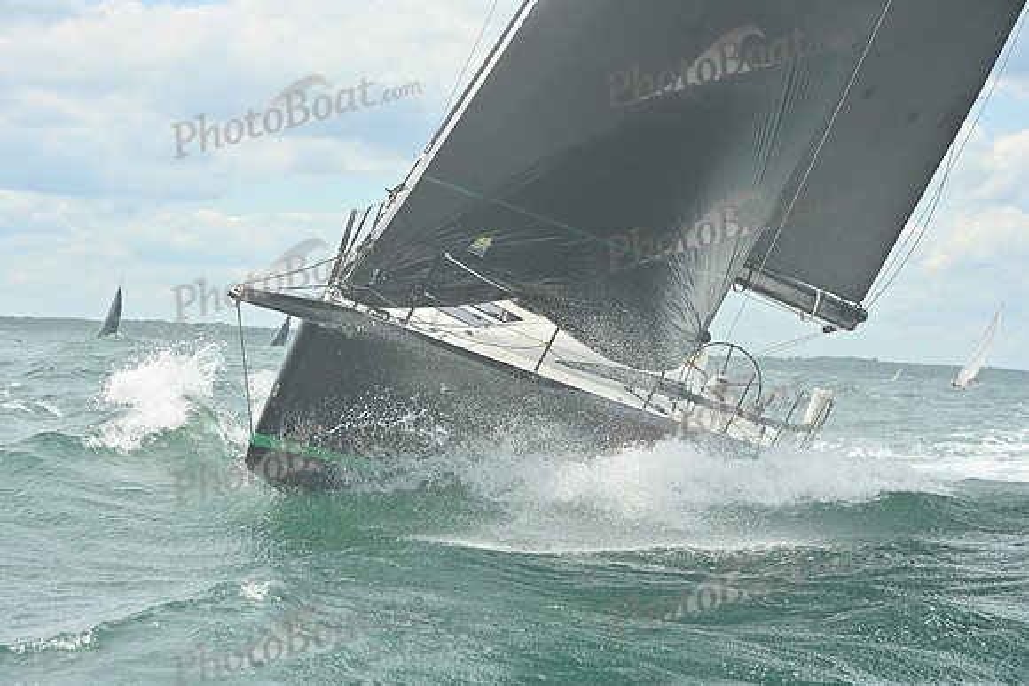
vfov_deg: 13.7
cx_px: 514
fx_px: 2859
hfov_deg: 20.4
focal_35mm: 100
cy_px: 343
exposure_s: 1/1250
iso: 320
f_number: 8
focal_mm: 100
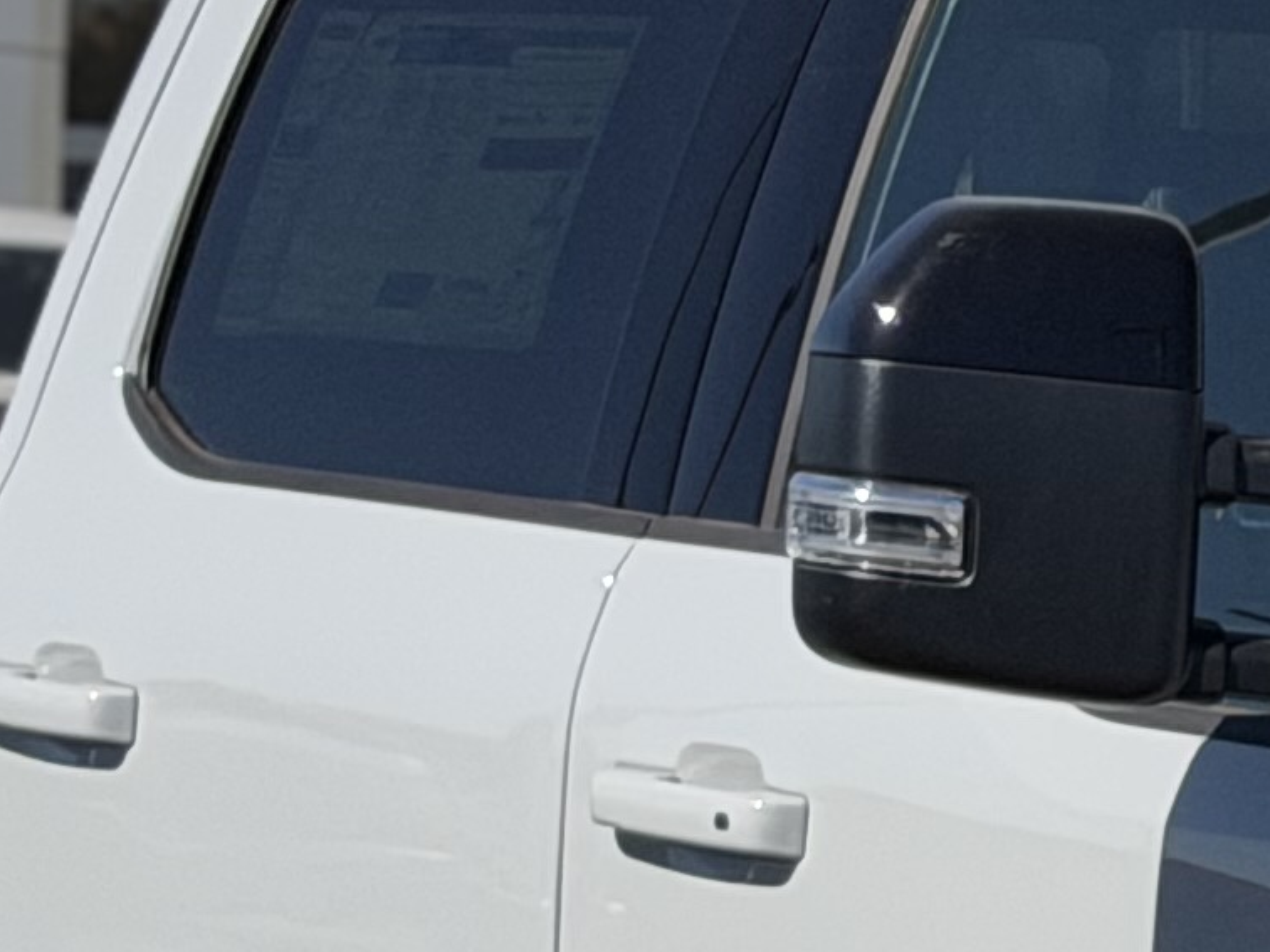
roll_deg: -2.5
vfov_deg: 5.8
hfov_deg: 7.6
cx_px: 1984
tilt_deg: -5.6
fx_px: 9392
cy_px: 1086
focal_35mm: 256
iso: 64
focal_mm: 6.76
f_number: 1.78
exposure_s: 1/7874
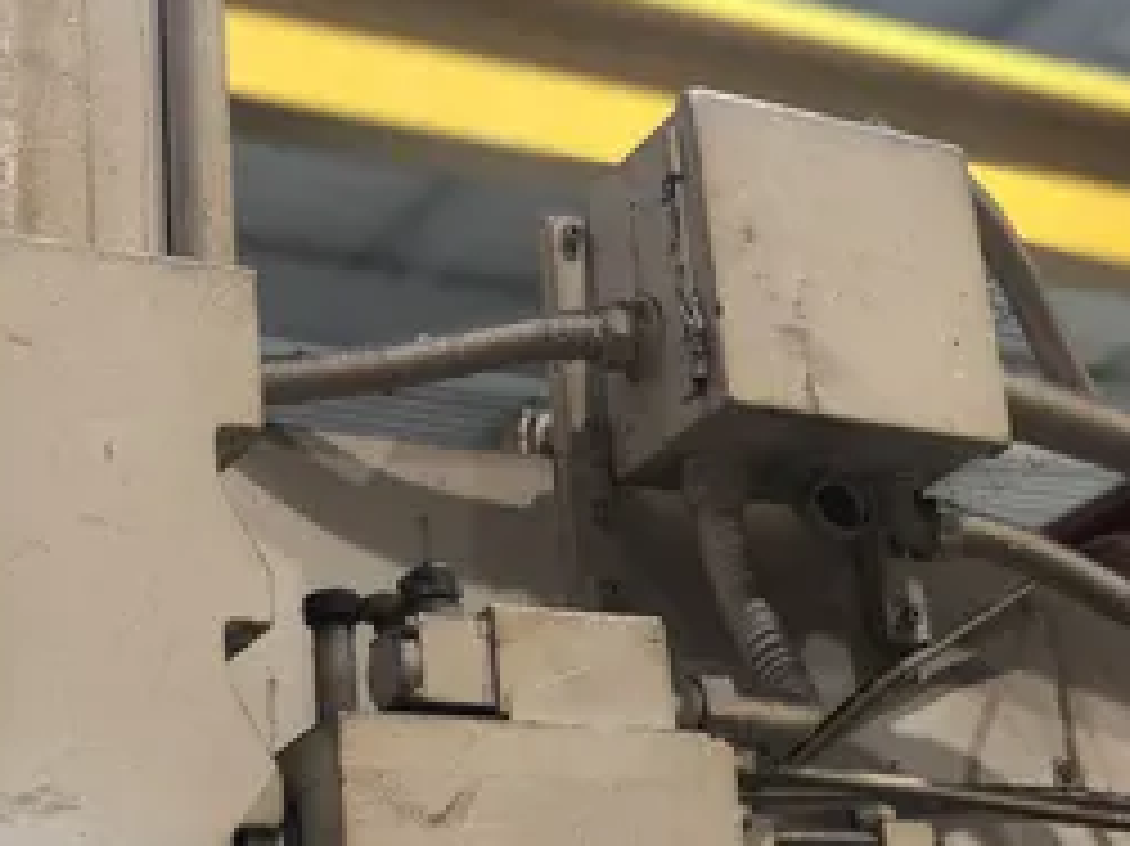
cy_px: 333
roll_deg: +6.4
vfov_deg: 17.7
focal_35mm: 83
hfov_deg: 23.5
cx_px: 716
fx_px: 2708
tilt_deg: +23.4
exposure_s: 1/60
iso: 80
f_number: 2.4
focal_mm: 6
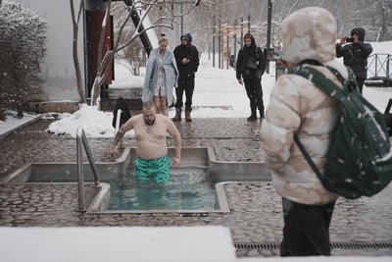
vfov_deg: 28.7
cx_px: 196
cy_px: 131
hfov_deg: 41.9
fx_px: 512
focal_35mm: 47
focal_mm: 47
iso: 200
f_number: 2.8
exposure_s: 1/1250
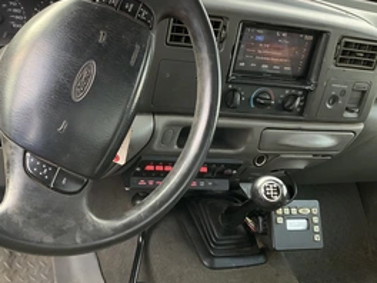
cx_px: 110
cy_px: 84
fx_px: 479
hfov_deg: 42.1
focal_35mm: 44
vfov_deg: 32.5
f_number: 1.8
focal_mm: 3
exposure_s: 1/98
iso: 64
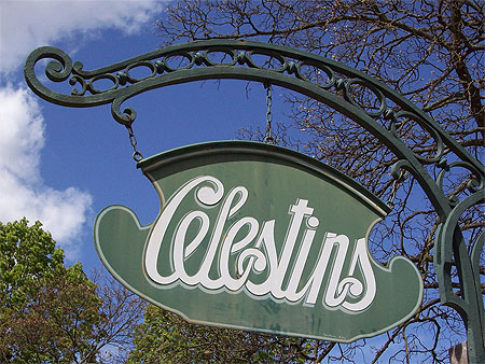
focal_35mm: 70
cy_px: 182
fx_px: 981
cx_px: 242
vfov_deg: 21.0
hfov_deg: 27.8
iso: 80
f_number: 6.7
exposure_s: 1/453
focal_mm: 11.6
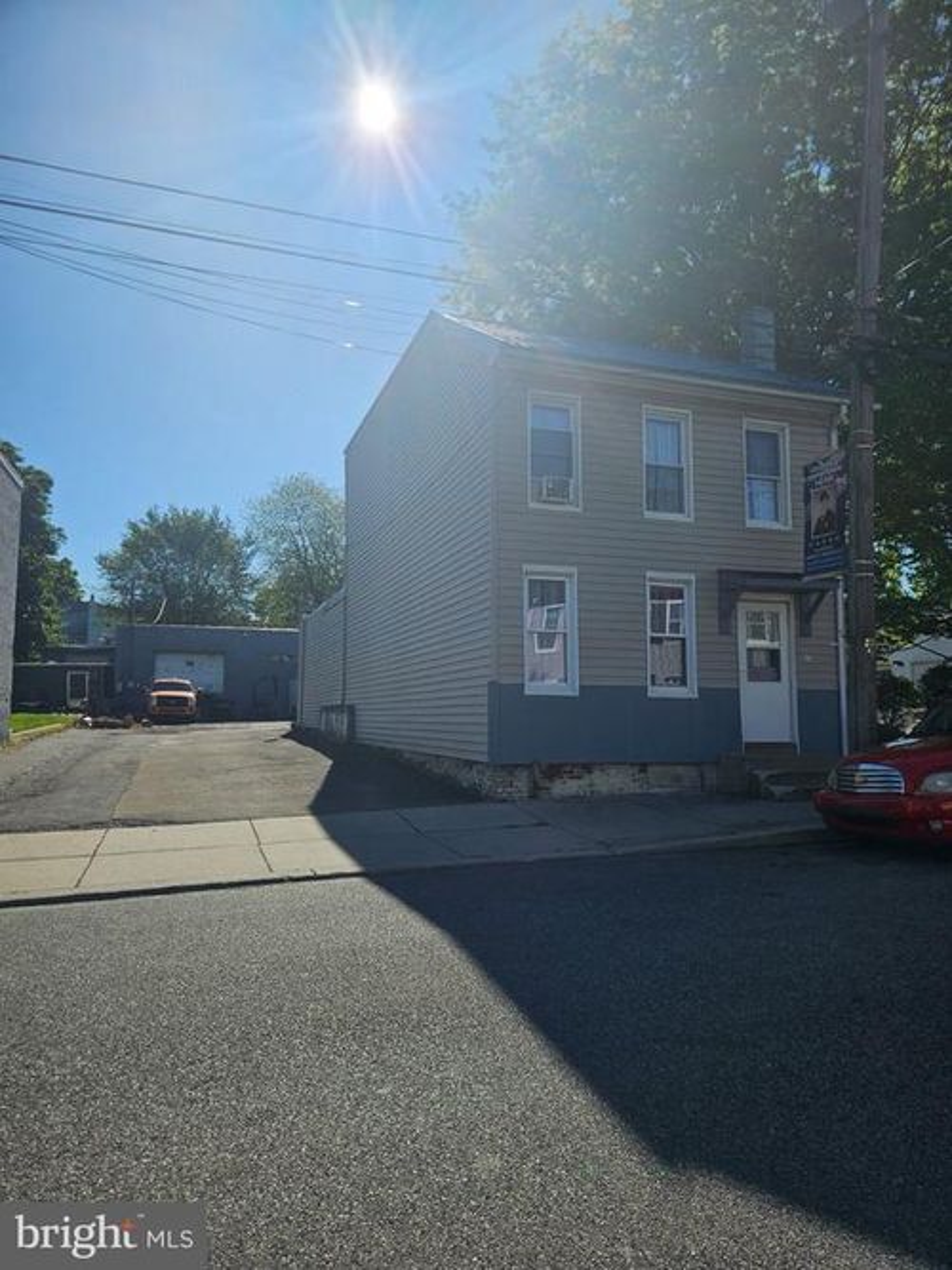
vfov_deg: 73.9
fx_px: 844
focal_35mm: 23
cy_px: 635
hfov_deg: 58.9
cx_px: 476
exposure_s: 1/4337
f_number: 1.8
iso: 25
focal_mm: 5.4
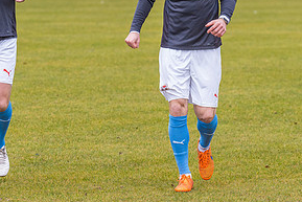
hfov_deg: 6.4
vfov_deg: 4.3
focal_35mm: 322
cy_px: 70
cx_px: 191
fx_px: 2702
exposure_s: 1/2000
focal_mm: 135
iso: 800
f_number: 4
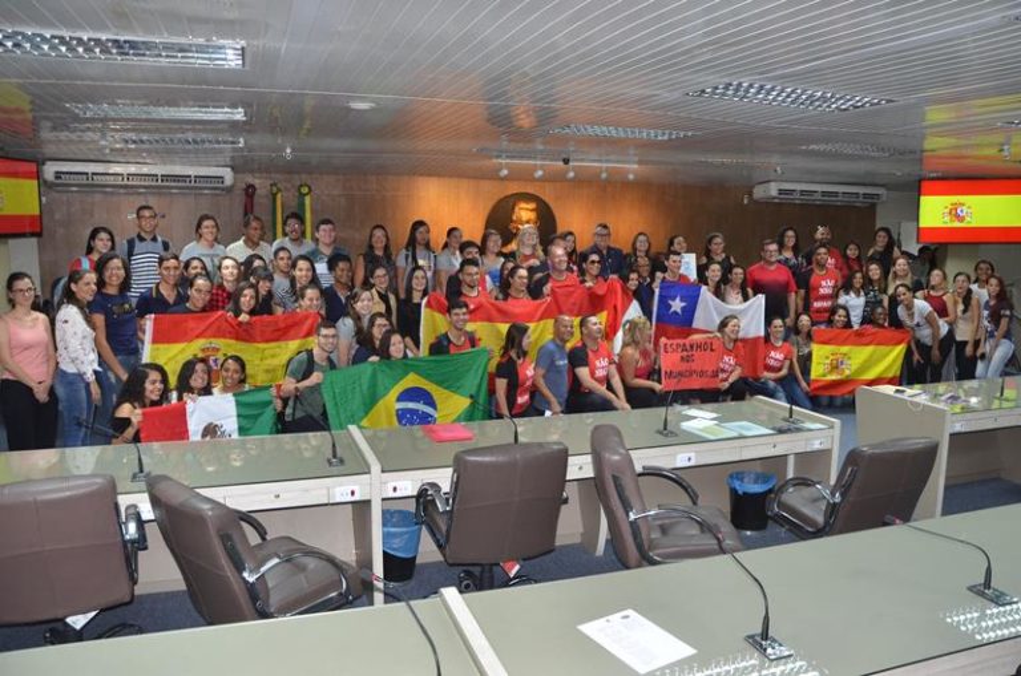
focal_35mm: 27
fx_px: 764
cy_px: 338
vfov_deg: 47.8
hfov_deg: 67.5
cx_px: 510
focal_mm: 18
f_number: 5
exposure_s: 1/60
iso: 800
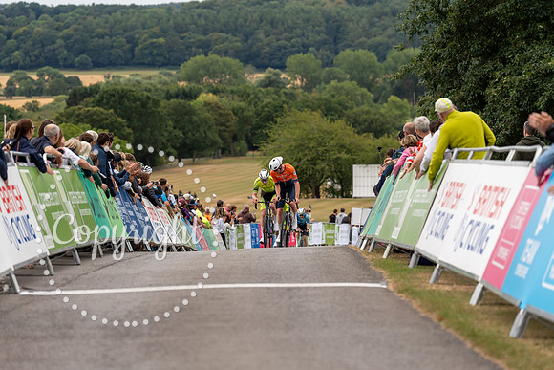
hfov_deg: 14.2
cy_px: 185
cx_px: 277
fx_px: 2232
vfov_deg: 9.5
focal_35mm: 145
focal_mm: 145
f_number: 3.5
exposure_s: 1/1000
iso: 640
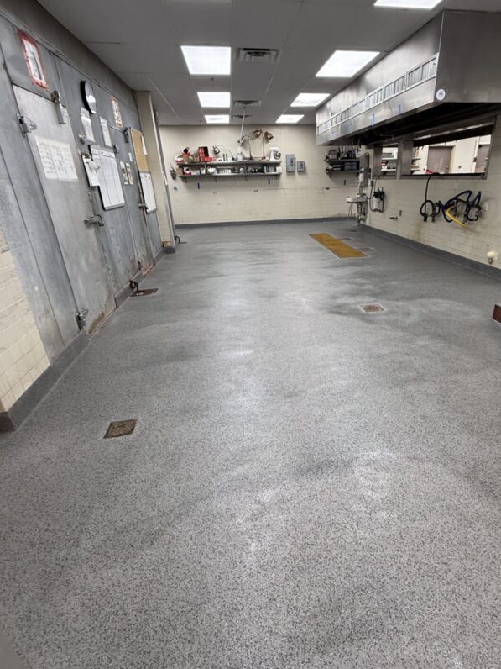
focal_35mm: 19
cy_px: 345
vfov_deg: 84.6
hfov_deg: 68.1
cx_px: 299
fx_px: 367
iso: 160
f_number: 2.2
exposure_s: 1/120
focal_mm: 2.22
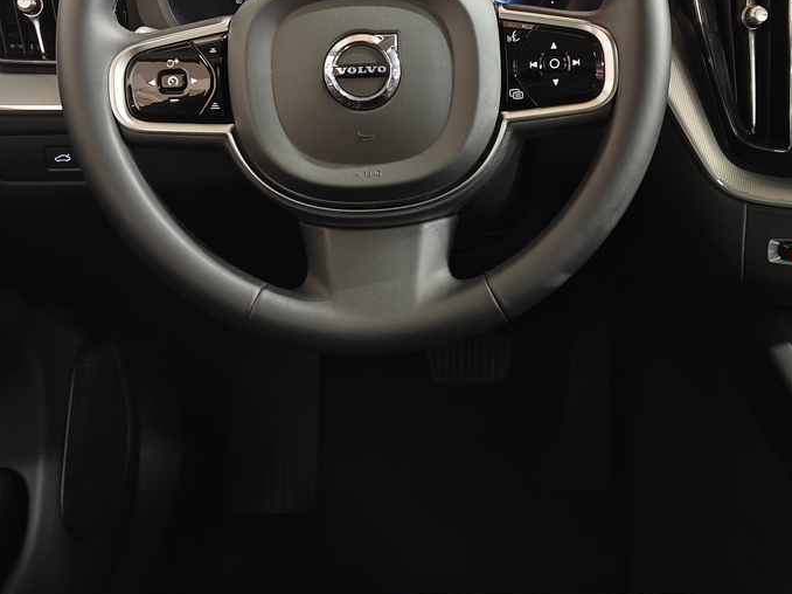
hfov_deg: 37.1
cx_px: 522
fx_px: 1166
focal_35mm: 51
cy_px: 233
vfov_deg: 28.5
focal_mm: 5.59
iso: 160
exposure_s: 1/28
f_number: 1.8
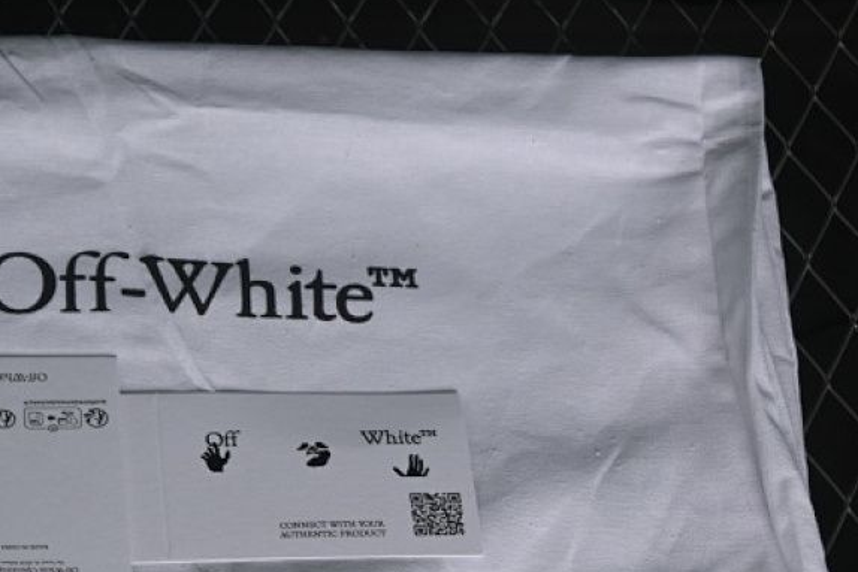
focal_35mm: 141
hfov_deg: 14.5
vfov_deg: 9.7
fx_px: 3361
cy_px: 433
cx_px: 209
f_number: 7.1
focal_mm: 50
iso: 160
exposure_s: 1/80
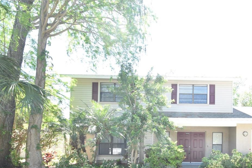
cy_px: 145
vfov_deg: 45.7
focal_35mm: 26
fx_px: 182
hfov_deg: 64.9
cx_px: 191
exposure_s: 1/160
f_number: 6.3
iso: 400
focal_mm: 10
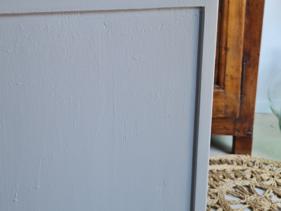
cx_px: 92
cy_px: 61
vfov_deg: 33.1
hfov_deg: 43.2
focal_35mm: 43
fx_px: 349
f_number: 1.8
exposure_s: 1/157
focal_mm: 5.4
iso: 50
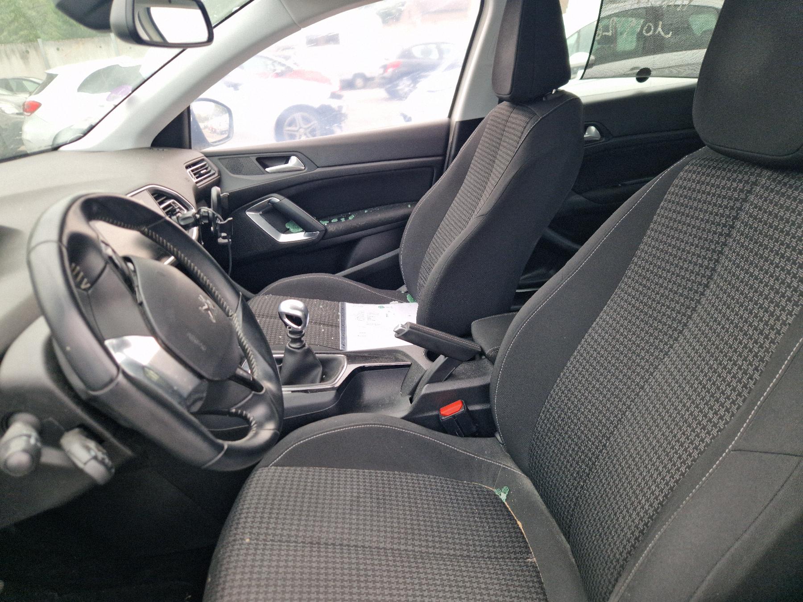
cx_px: 402
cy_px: 301
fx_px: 534
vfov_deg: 58.9
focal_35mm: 23
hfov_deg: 73.9
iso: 50
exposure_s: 1/50
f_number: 1.8
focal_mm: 5.4
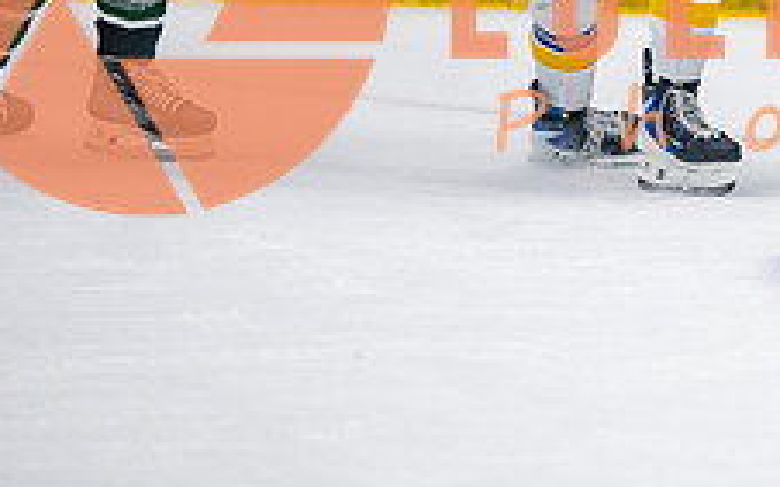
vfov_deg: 3.0
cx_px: 877
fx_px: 9306
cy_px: -26
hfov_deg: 4.8
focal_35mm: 438
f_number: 3.2
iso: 2000
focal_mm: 160
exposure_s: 1/640
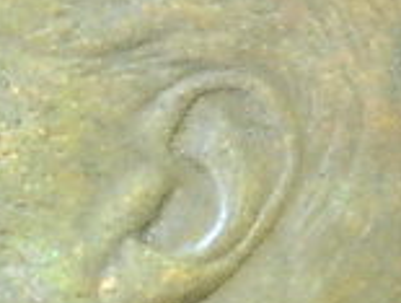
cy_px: 277
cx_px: 142
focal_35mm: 679
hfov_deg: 2.9
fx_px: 7884
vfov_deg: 2.2
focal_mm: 18.6
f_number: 4.5
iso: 400
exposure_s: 1/60
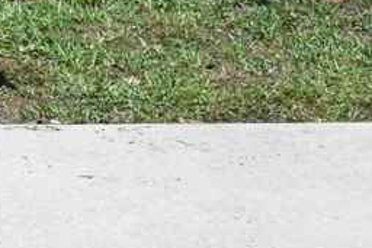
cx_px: -940
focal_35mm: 296
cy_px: -259
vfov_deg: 4.6
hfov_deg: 6.1
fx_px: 3060
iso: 100
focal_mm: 37
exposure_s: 1/400
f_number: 7.1
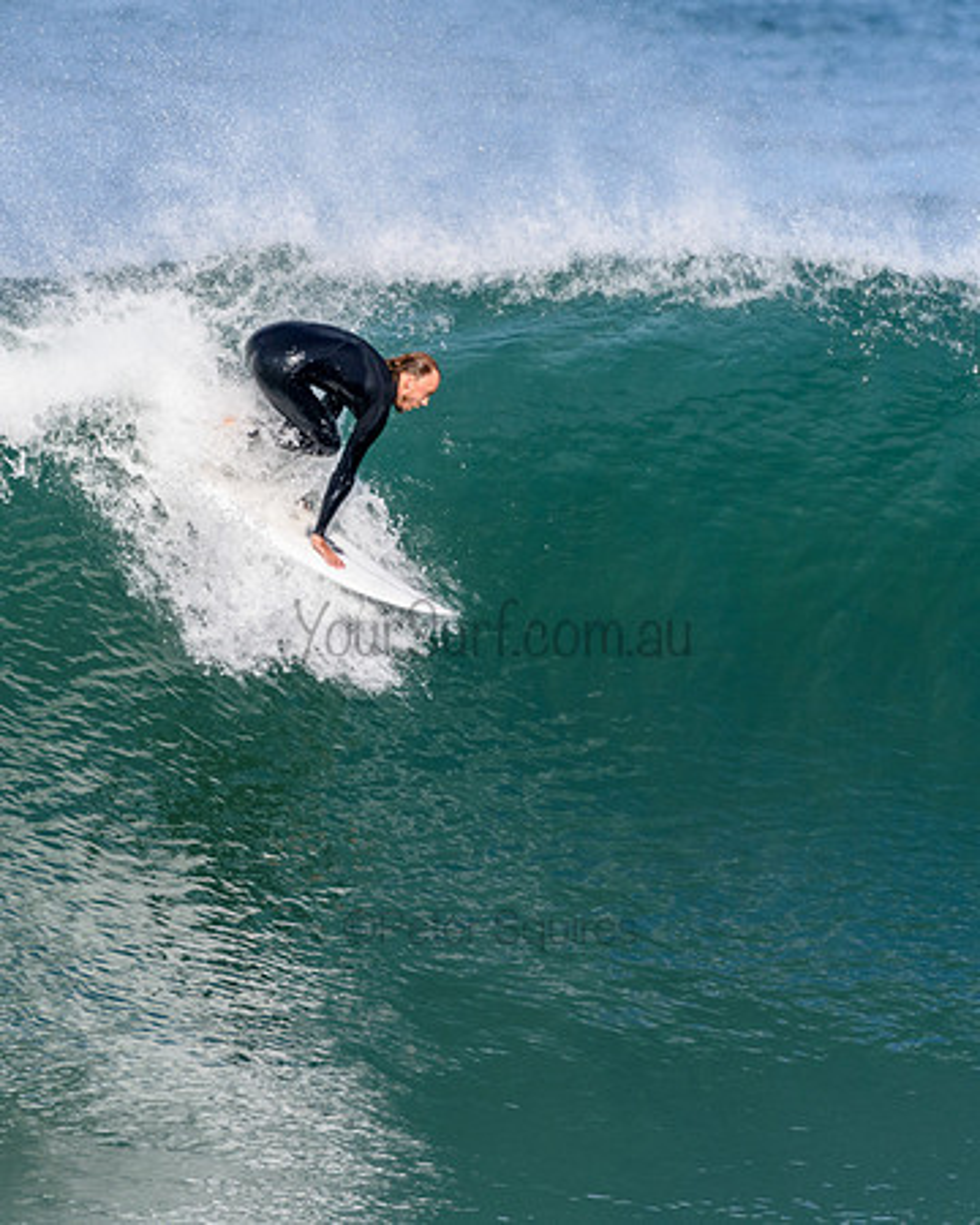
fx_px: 37422
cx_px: 563
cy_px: 560
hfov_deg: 1.5
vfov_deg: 1.9
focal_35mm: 1032
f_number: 5.6
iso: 400
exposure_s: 1/2000
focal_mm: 450
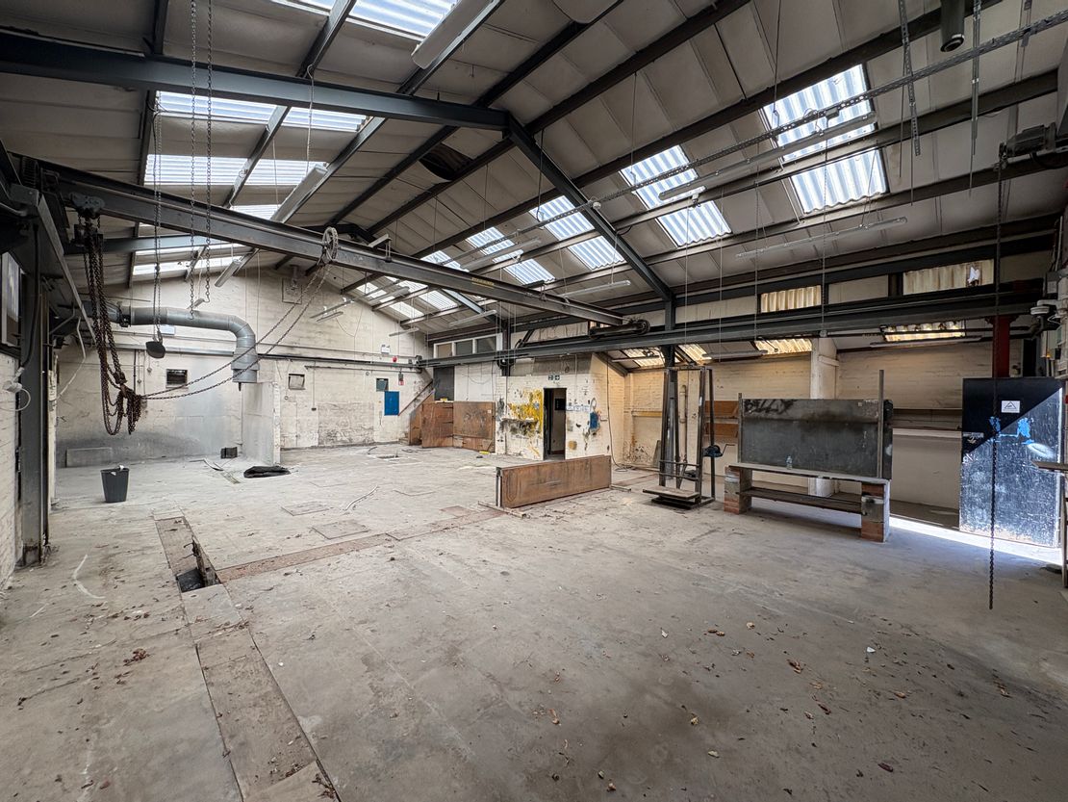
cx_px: 534
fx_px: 432
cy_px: 401
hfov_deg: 102.1
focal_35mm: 14
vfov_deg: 85.7
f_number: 2.2
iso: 64
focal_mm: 2.22
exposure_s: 1/205
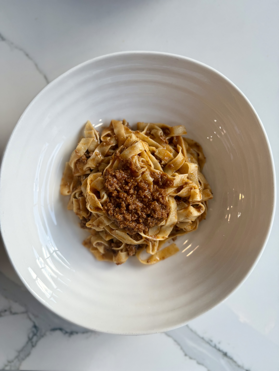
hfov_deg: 56.8
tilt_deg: -88.5
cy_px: 186
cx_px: 140
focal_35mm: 24
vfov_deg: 71.6
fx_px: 258
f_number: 1.78
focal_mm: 6.76
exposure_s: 1/278
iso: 64
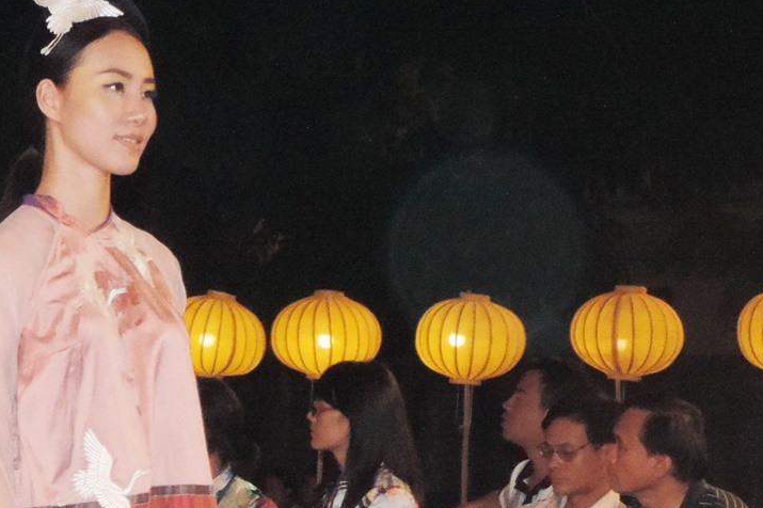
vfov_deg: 5.2
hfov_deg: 7.8
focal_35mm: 262
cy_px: 568
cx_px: 75
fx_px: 5550
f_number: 4.1
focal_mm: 16
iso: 800
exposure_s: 1/250
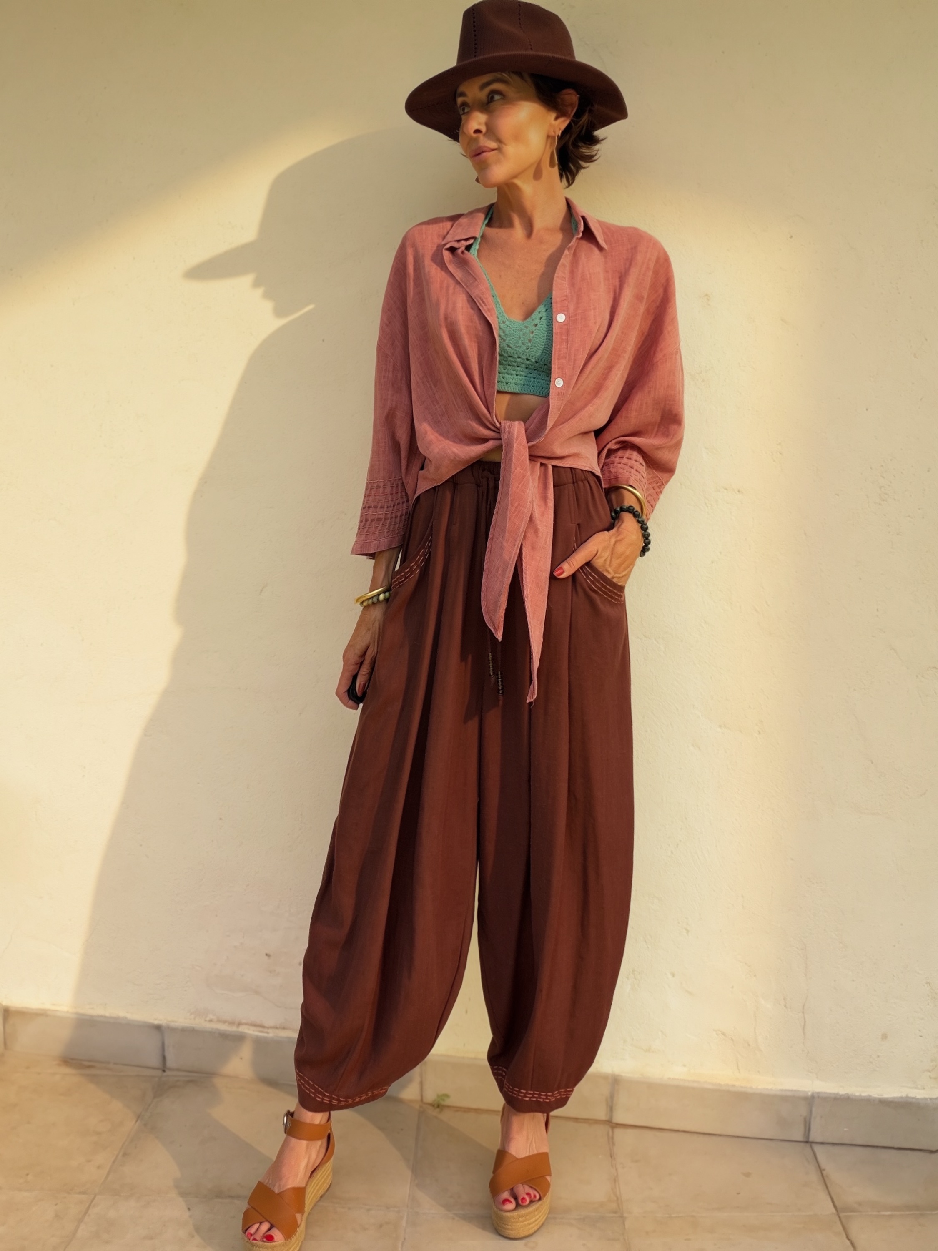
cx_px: 469
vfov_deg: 60.0
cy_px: 626
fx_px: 1084
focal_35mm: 30
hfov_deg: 46.8
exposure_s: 1/923
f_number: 1.9
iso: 25
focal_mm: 2.71
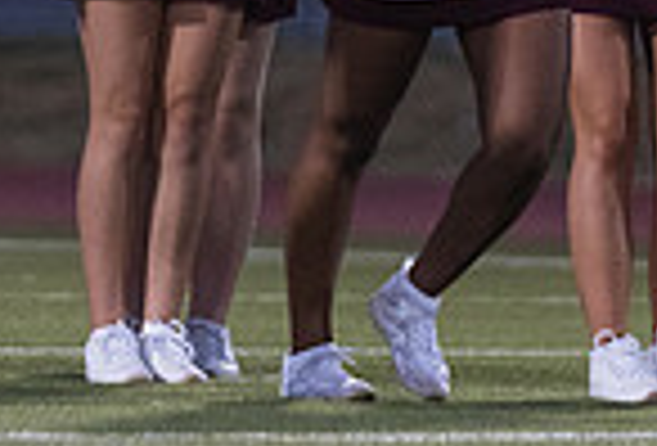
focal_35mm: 1058
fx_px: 19409
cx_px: -10
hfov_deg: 1.9
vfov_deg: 1.3
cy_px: -40
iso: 2500
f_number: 2.8
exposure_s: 1/1000
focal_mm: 200
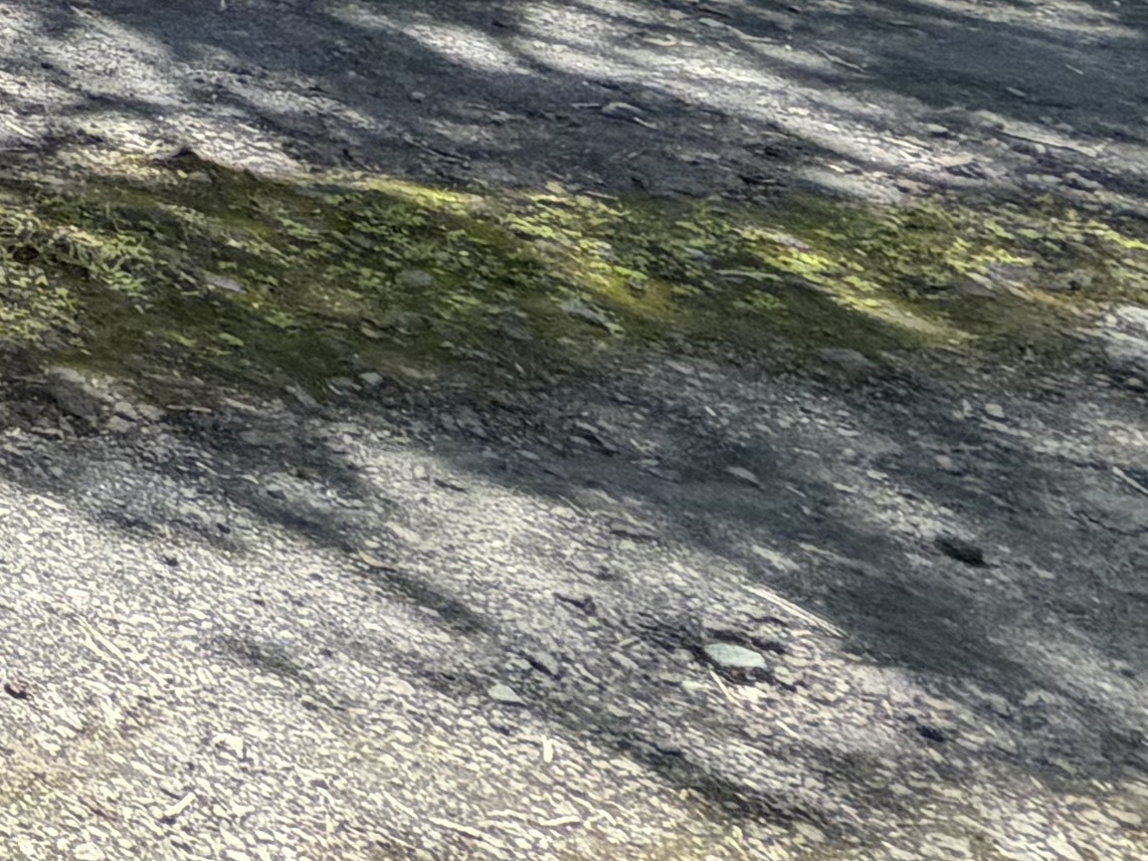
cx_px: -1542
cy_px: -1172
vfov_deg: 14.4
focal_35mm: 70
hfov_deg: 15.6
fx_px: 2322
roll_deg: +2.3
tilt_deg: +7.0
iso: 64
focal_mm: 2.22
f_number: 2.2
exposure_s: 1/472
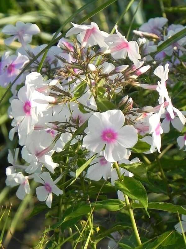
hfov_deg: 7.0
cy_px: 124
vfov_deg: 9.3
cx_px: 93
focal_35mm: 212
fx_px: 1522
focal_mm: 37.7
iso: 160
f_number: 5
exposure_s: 1/400
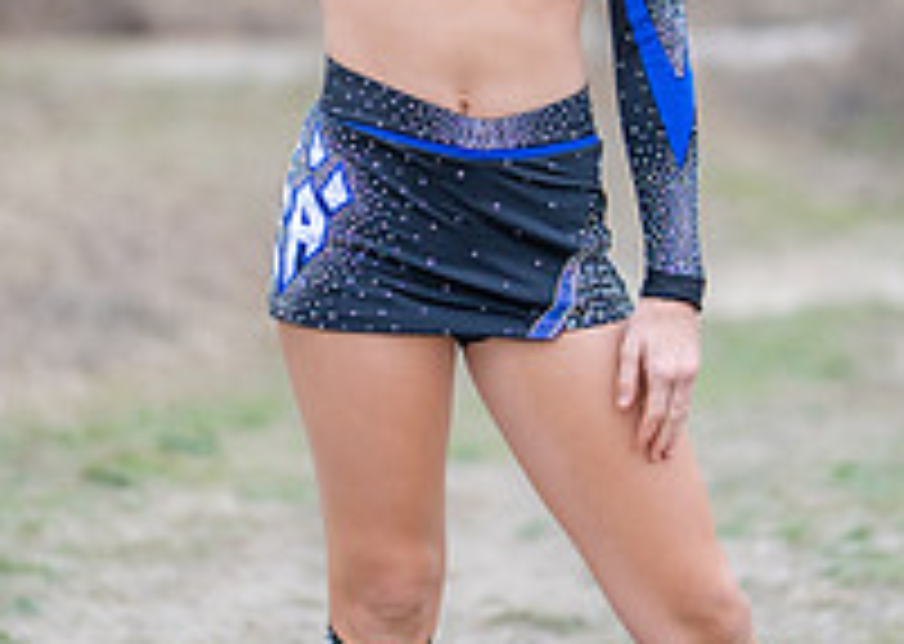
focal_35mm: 165
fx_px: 4231
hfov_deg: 12.2
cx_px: 459
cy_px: 72
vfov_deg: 8.7
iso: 400
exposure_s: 1/1250
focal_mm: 50
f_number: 1.2
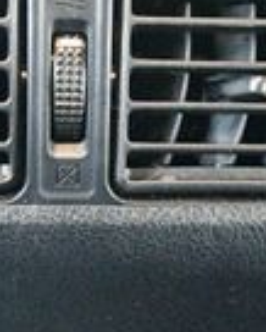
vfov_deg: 14.5
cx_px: 93
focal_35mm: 132
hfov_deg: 11.7
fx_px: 1298
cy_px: 273
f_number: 3.5
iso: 12800
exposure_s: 1/13
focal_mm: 20
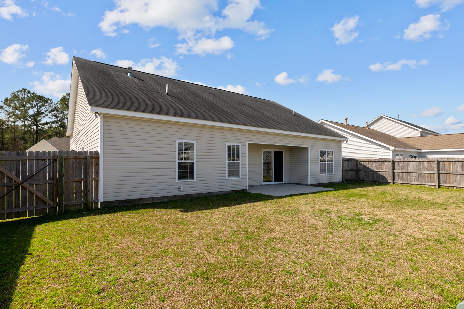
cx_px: 232
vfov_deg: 64.5
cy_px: 154
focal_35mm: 19
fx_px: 245
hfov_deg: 86.9
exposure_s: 1/500
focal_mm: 19
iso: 400
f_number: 10
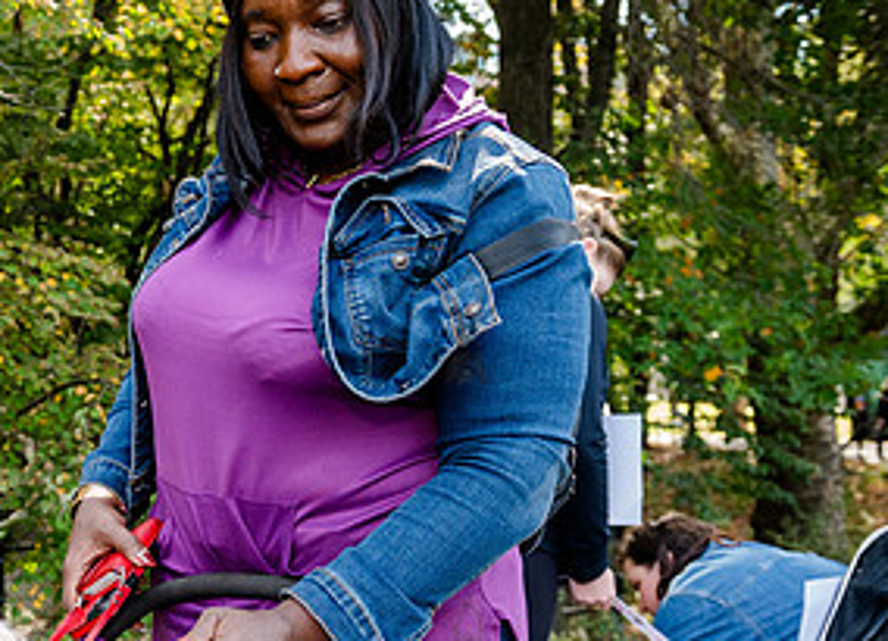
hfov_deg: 25.2
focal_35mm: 72
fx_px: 1822
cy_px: 539
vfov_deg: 19.7
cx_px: -121
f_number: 5
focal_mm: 31
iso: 1000
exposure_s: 1/400
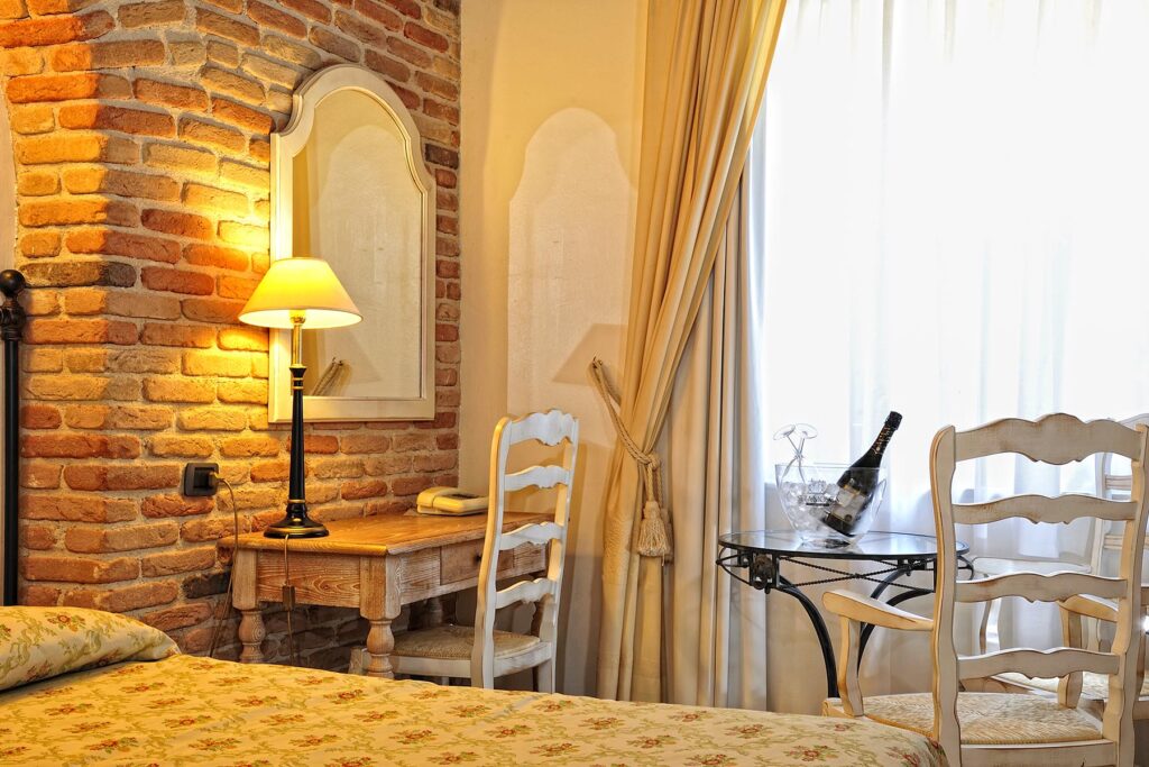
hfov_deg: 42.7
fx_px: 1468
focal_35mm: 46
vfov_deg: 29.3
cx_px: 574
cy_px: 384
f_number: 13
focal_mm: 46
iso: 200
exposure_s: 1.3
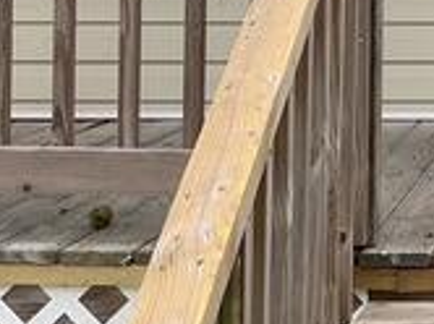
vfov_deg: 12.8
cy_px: -81
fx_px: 1402
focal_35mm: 112
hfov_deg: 16.3
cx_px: 622
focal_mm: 3
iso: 16
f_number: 1.8
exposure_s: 1/500
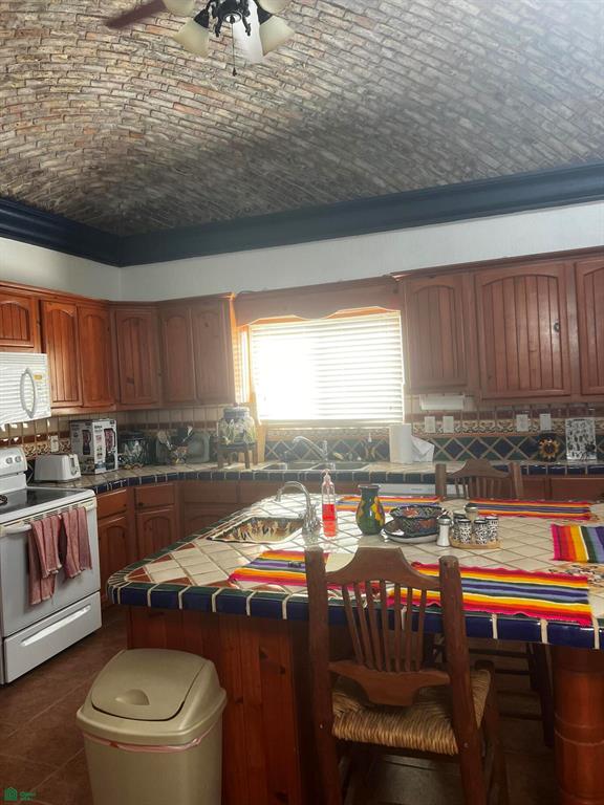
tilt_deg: -1.6
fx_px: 605
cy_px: 402
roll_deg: +3.1
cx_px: 302
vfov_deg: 67.3
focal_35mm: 26
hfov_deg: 53.1
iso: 125
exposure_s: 1/118
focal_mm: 5.7
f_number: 1.5
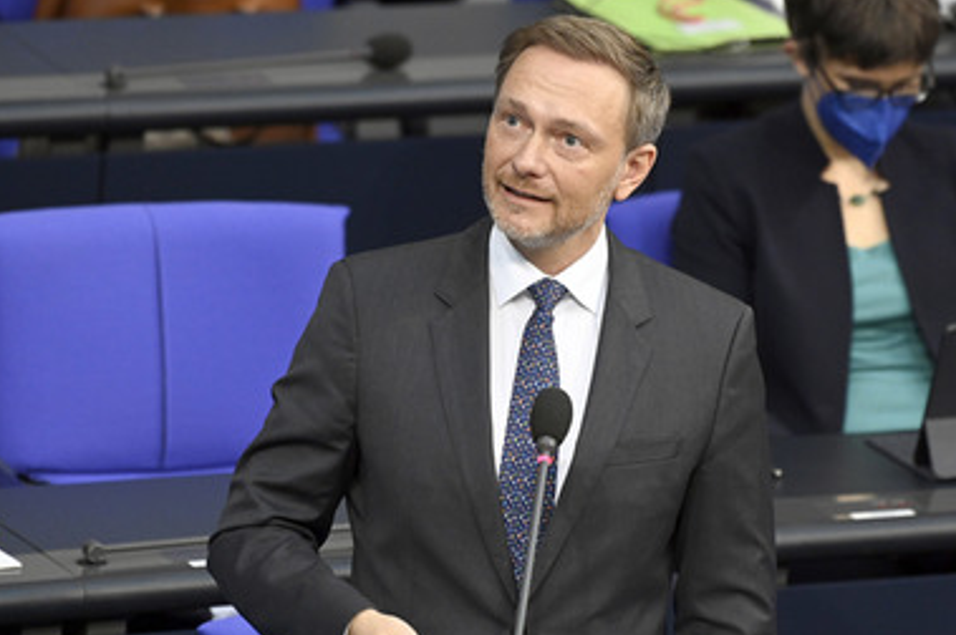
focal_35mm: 476
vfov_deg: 2.9
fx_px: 12629
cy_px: 363
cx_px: 559
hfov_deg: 4.3
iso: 8000
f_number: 5.6
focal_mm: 400
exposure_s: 1/200
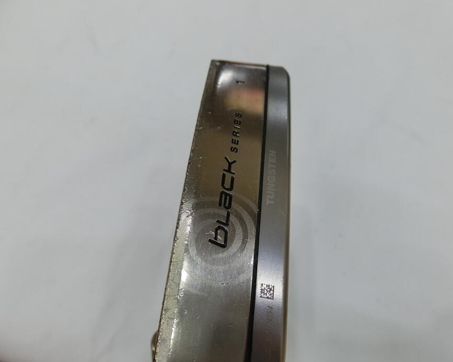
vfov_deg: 53.2
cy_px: 183
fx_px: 362
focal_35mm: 27
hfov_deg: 64.1
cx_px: 226
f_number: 2.8
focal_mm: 5.4
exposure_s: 1/125
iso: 80
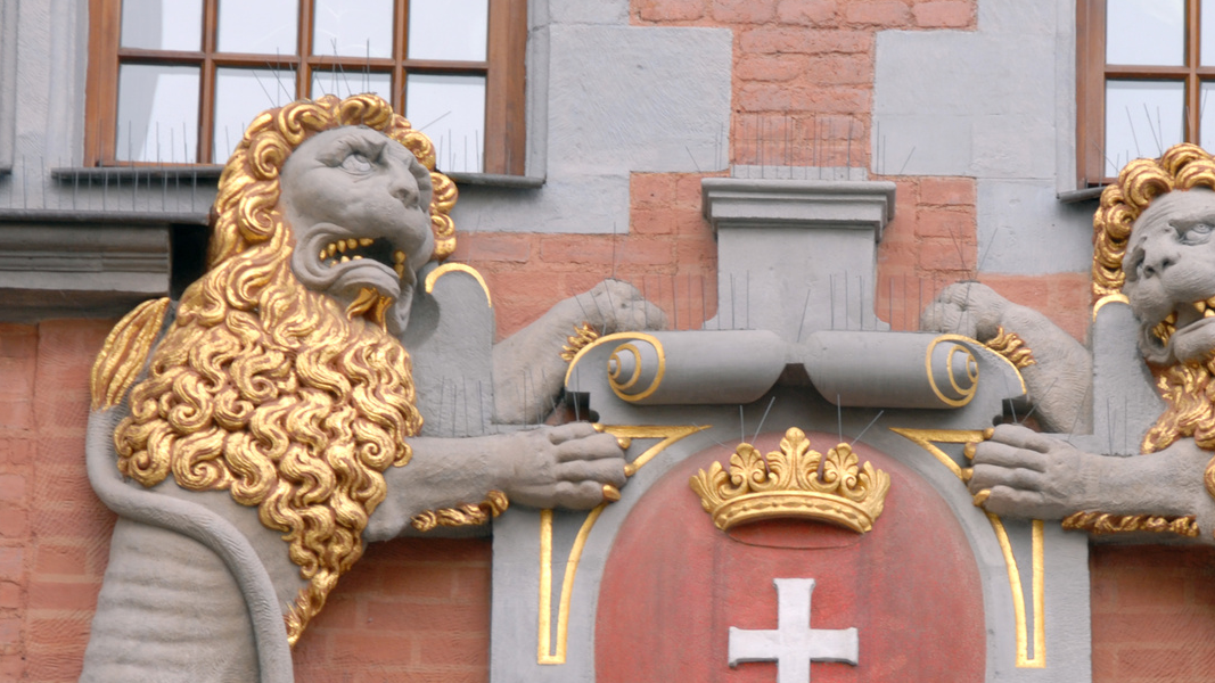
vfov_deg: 4.7
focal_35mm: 261
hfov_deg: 8.3
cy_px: 483
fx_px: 8402
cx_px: 838
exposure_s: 1/30
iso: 100
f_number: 8
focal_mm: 105
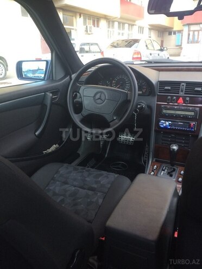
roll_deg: +0.1
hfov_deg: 48.2
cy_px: 134
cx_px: 101
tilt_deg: -20.9
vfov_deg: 61.7
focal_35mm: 29
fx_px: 226
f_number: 2.2
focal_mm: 4.15
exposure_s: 1/33
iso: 50
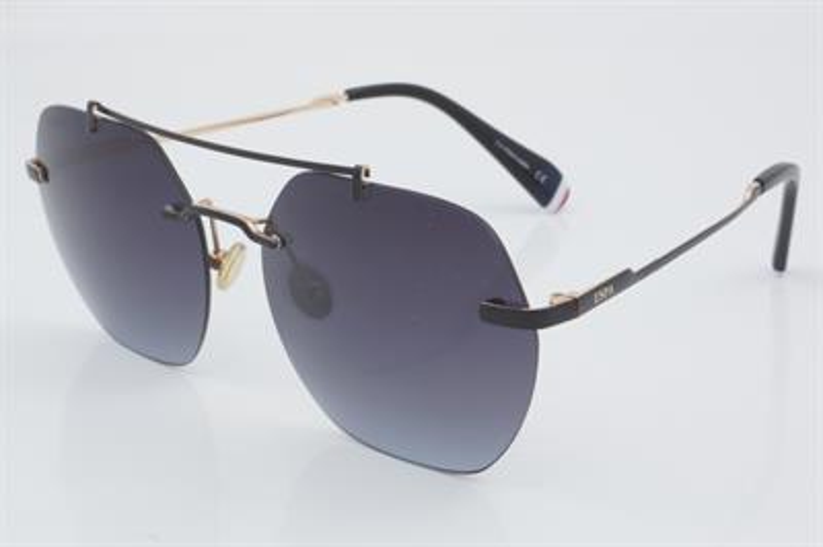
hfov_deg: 24.6
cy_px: 274
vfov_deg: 16.5
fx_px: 1884
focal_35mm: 82
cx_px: 412
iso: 100
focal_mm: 55
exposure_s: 1/3
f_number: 32
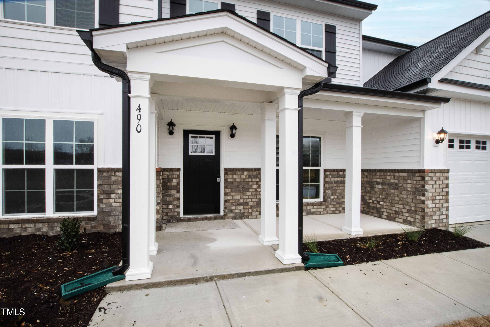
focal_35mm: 15
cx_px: 245
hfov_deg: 100.4
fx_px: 204
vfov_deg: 77.3
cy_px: 164
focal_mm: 10
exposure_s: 1/15
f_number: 18
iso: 500
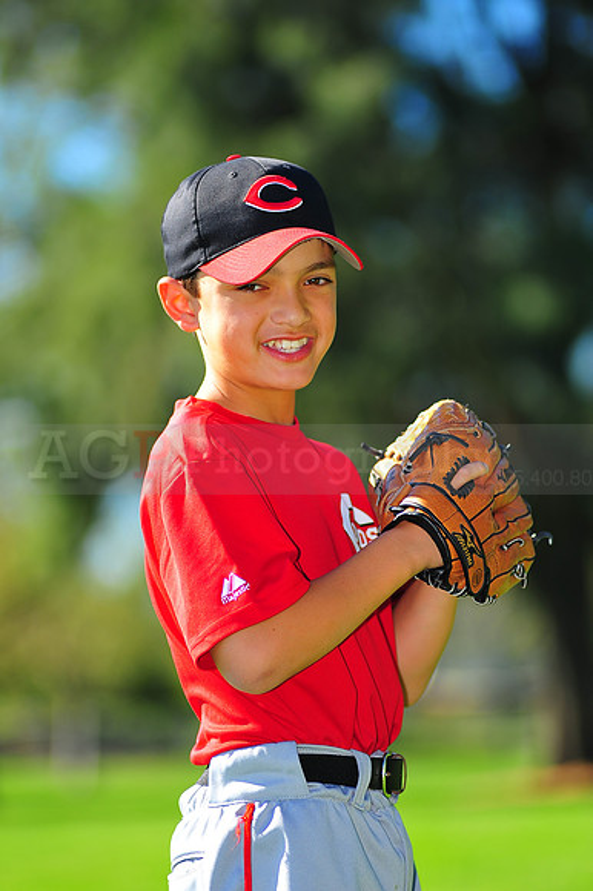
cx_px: 296
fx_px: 4452
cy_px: 446
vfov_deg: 11.4
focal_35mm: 180
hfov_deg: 7.6
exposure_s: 1/1000
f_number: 3.5
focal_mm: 180
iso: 200
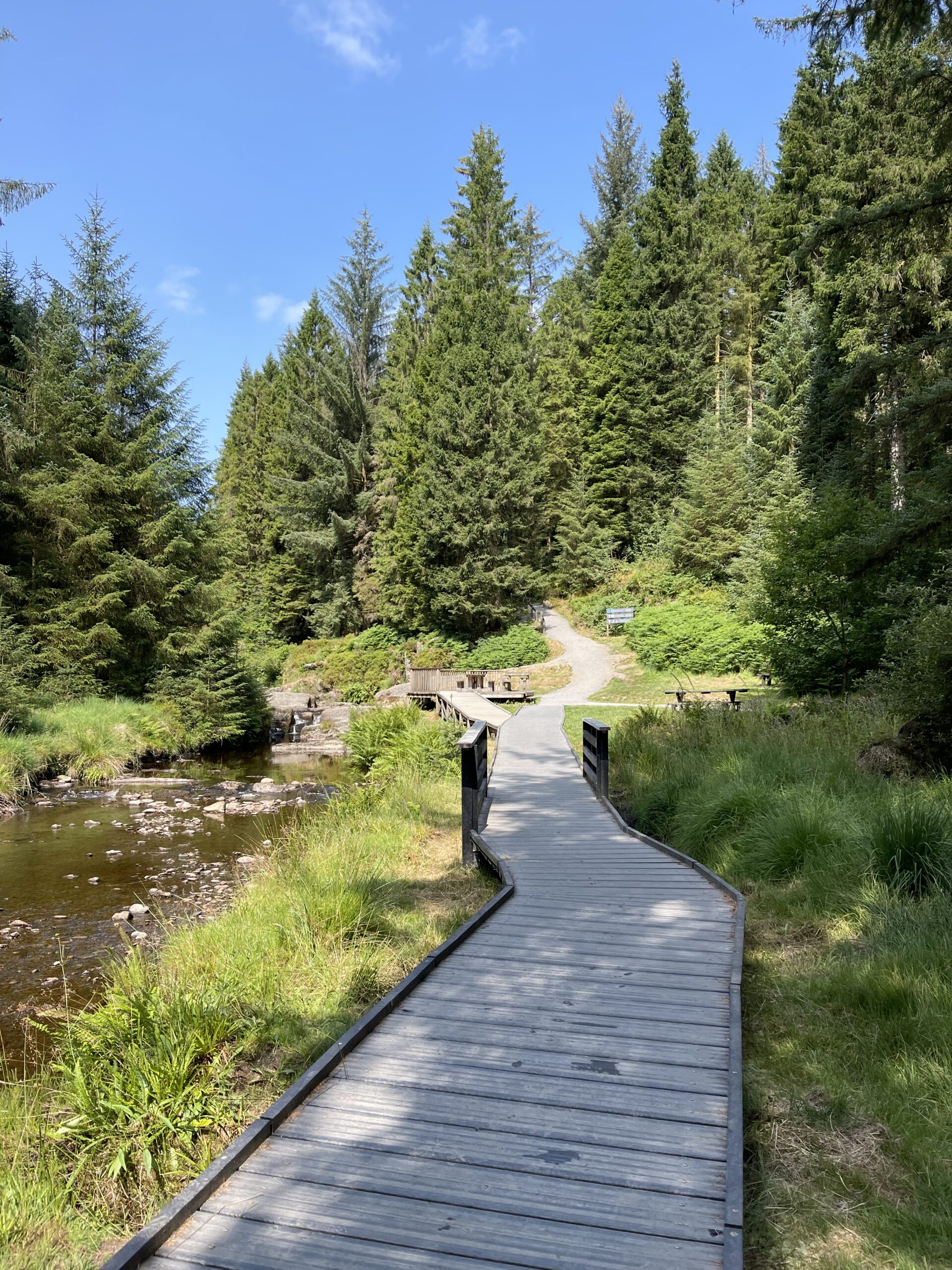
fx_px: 917
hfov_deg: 54.9
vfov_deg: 69.4
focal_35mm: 25
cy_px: 635
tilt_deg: +2.0
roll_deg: +0.0
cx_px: 476
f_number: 1.6
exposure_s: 1/1266
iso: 32
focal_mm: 5.1
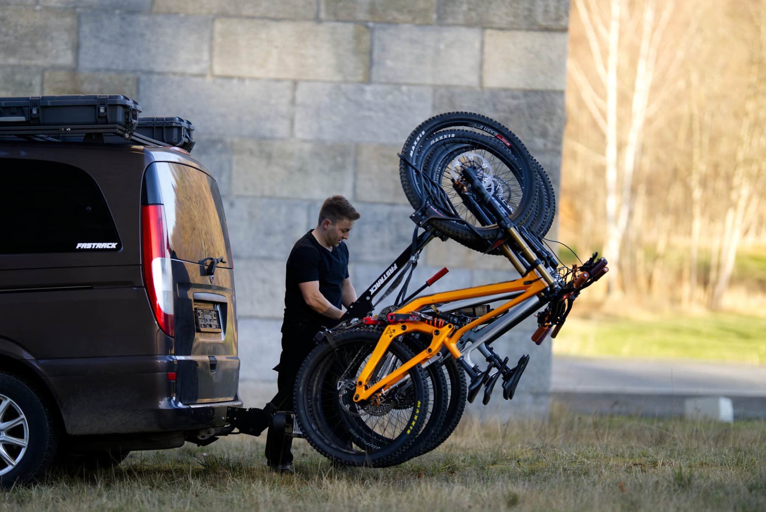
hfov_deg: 17.5
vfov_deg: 11.7
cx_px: 371
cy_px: 265
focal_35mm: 117
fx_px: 2491
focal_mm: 105
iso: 100
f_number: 1.4
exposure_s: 1/1250
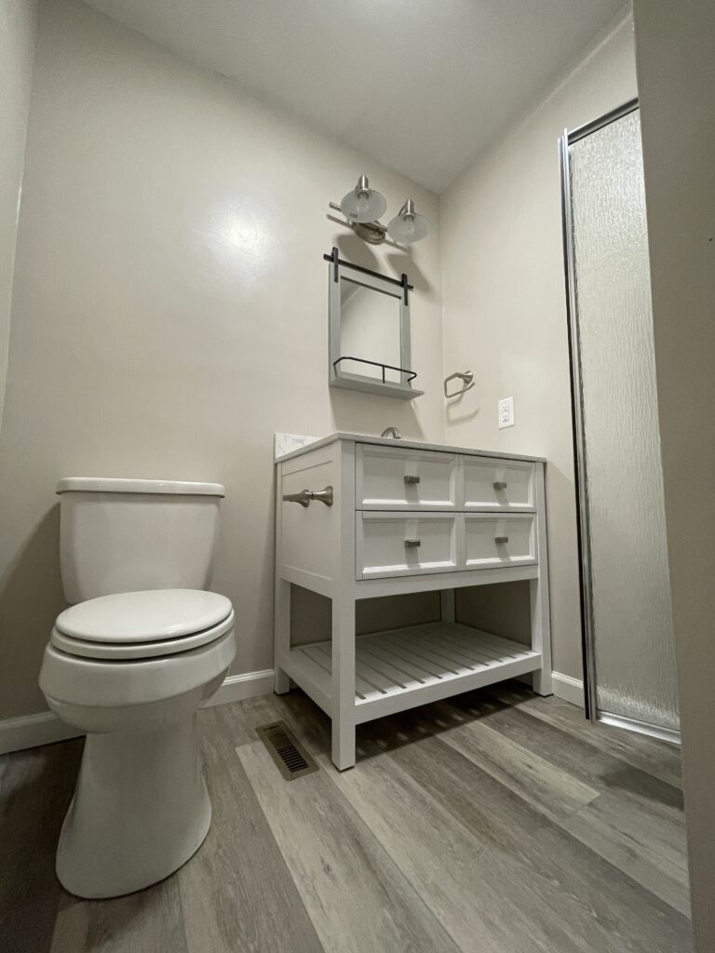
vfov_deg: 106.2
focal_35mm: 13
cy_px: 476
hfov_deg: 89.9
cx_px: 358
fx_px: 358
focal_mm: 1.54
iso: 320
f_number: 2.4
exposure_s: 1/60
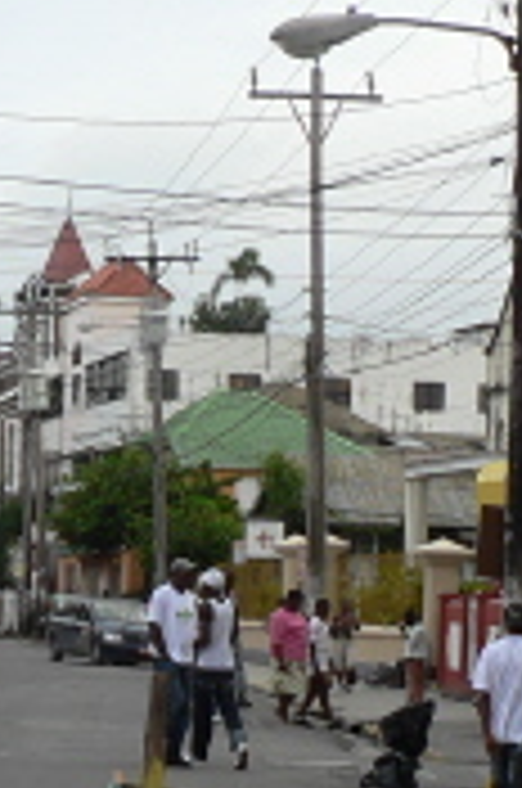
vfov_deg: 17.3
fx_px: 2577
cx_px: 266
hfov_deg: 11.6
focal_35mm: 118
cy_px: 525
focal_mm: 6
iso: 64
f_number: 2.8
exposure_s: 1/100
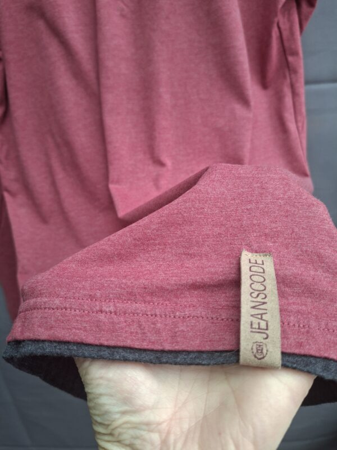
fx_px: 299
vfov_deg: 73.9
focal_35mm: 23
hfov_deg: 58.9
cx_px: 168
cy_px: 225
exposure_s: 1/100
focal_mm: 5.54
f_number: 1.8
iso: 125
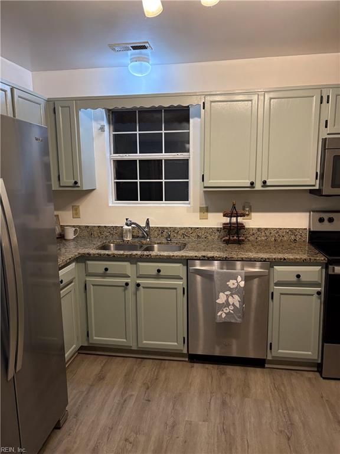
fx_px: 340
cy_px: 227
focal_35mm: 26
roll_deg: +0.6
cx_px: 170
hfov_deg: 53.1
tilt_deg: -8.4
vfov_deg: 67.3
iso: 160
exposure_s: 1/60
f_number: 1.6
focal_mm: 5.96
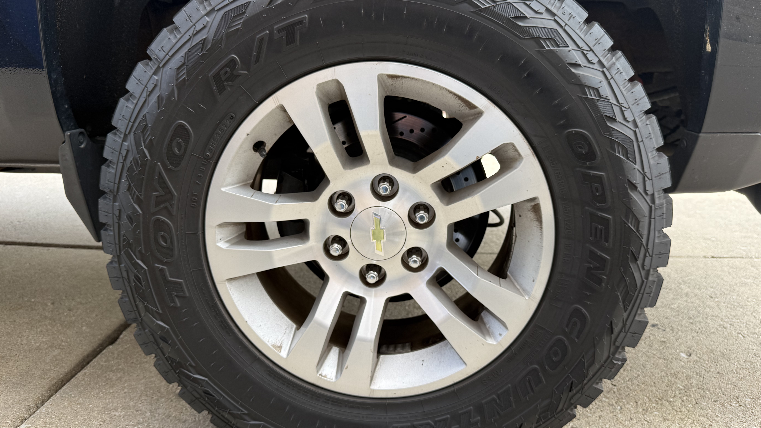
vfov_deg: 42.9
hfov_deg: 69.9
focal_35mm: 27
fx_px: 545
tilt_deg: -15.2
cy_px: 213
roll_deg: -1.2
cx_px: 377
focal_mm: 6.76
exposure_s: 1/407
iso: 80
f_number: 1.78
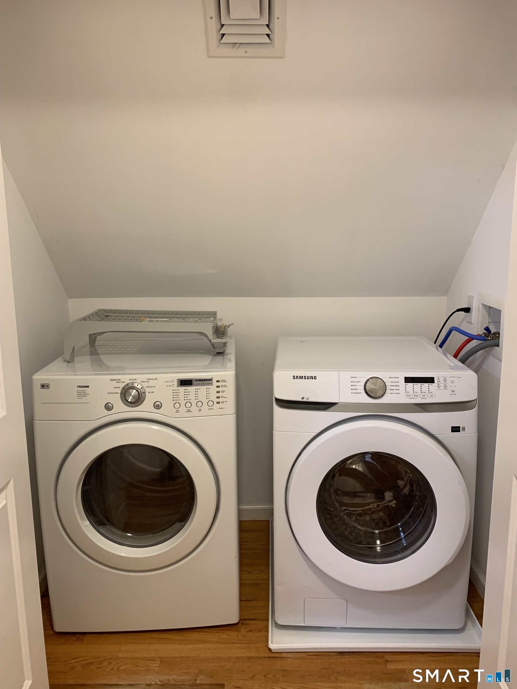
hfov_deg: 53.1
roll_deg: +0.1
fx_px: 518
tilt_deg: -10.5
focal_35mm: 26
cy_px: 344
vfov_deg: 67.3
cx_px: 258
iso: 160
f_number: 1.8
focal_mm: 4.25
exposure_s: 1/60
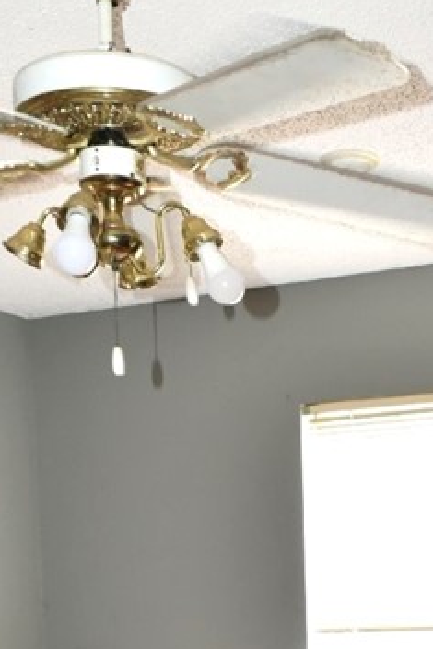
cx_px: 400
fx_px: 1334
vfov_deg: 24.4
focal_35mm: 74
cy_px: 806
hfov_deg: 18.1
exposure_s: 1/60
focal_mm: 24
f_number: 6.3
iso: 2500
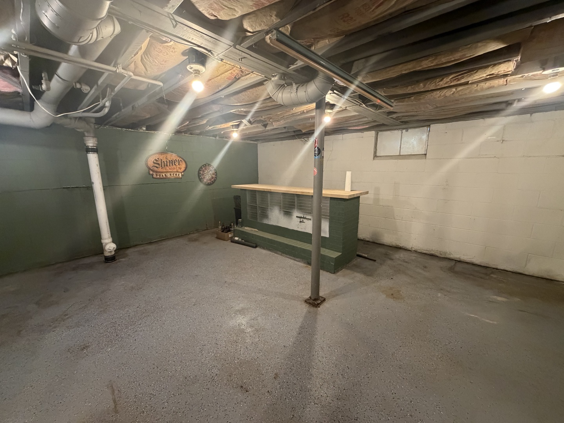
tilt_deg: -11.1
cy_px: 212
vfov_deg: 85.7
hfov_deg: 102.1
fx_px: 228
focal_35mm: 14
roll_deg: +0.2
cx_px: 282
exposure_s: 1/60
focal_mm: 2.22
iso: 640
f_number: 2.2
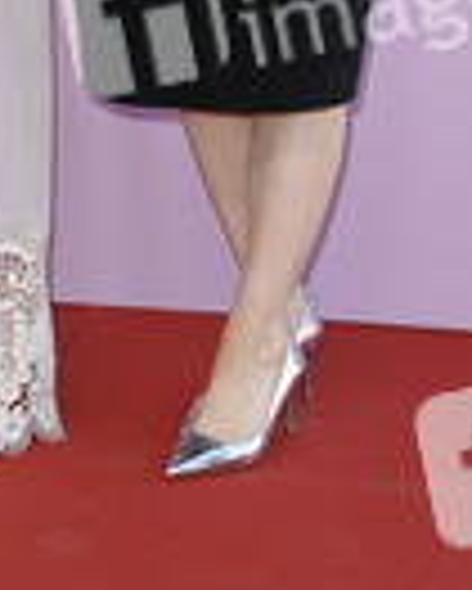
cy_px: -234
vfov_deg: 10.1
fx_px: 3244
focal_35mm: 186
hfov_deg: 8.2
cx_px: -121
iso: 320
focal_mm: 65
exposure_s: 1/250
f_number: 5.6
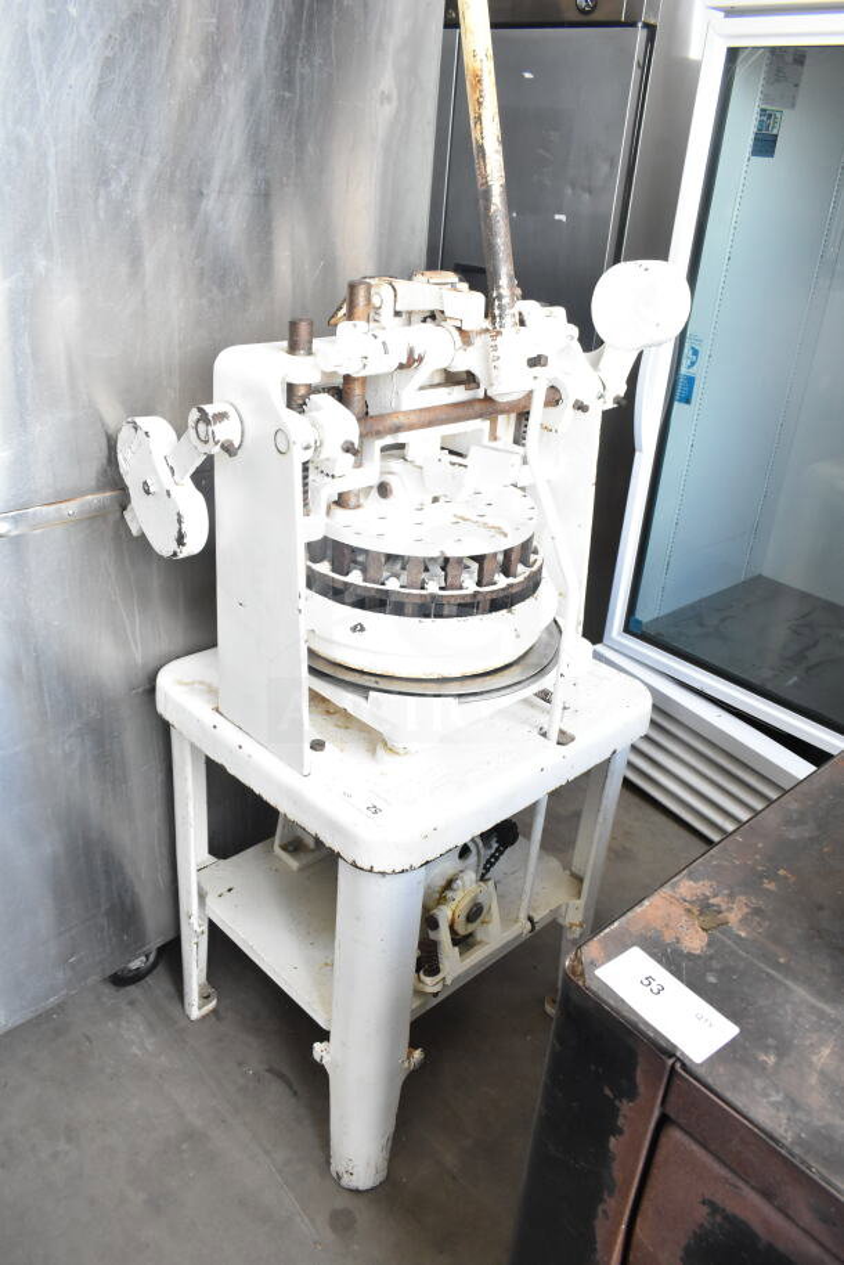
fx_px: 949
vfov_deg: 67.4
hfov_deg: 48.0
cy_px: 632
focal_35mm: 27
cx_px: 422
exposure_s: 1/200
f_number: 7.1
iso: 1600
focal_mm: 18
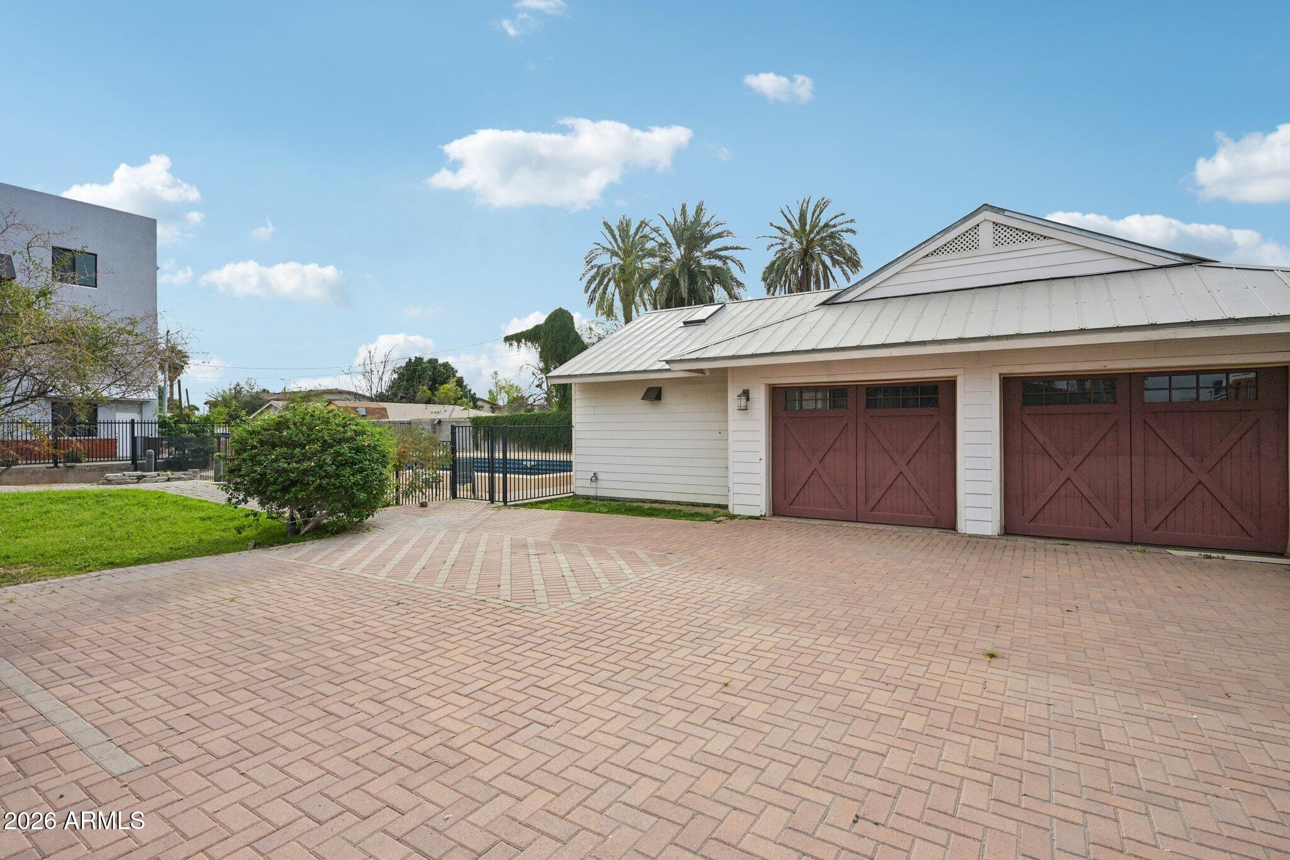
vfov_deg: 72.0
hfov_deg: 95.0
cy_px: 430
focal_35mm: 16
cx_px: 645
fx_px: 591
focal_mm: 16.5
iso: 500
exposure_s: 1/1250
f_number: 8
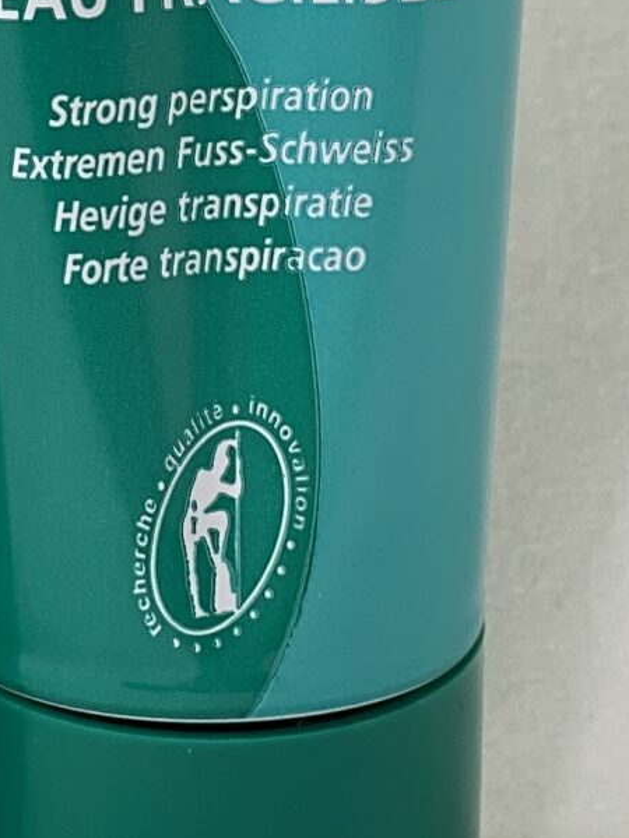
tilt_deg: -17.3
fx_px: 5379
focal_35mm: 222
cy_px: -483
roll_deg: -0.5
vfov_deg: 8.7
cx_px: -252
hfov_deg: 6.6
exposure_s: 1/130
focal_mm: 6
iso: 20
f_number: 2
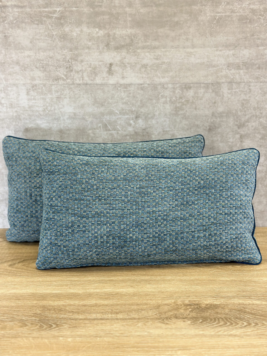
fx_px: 494
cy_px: 178
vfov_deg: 39.7
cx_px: 134
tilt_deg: -15.9
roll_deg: +0.5
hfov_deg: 30.3
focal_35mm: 48
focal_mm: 6.86
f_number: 1.78
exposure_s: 1/120
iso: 80
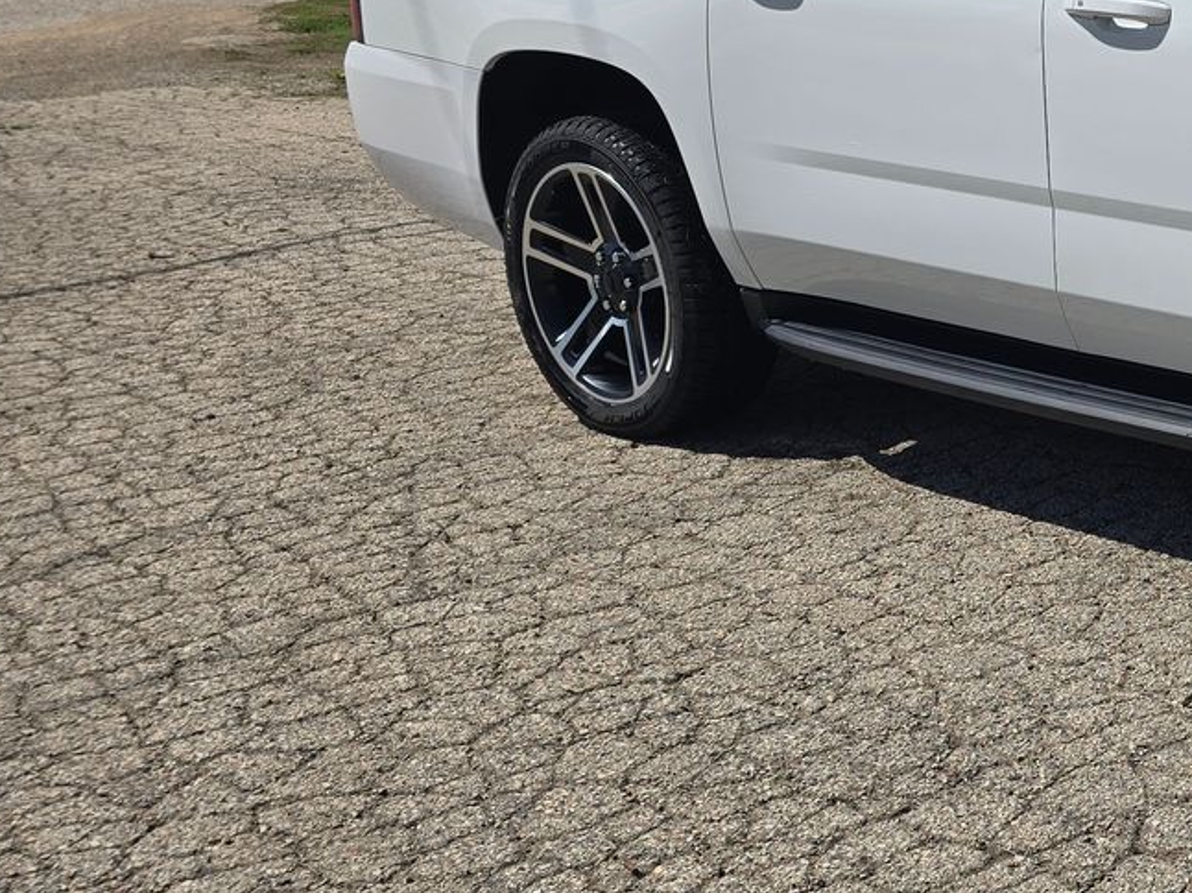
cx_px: 1452
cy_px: 321
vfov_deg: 25.5
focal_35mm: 57
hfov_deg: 29.0
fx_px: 1962
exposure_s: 1/1576
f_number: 1.7
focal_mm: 6.3
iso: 12
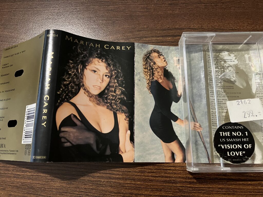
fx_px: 213
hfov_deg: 63.4
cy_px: 98
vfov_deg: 49.7
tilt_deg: -75.5
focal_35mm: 28
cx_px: 132
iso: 400
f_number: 1.8
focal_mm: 3.99
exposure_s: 1/40
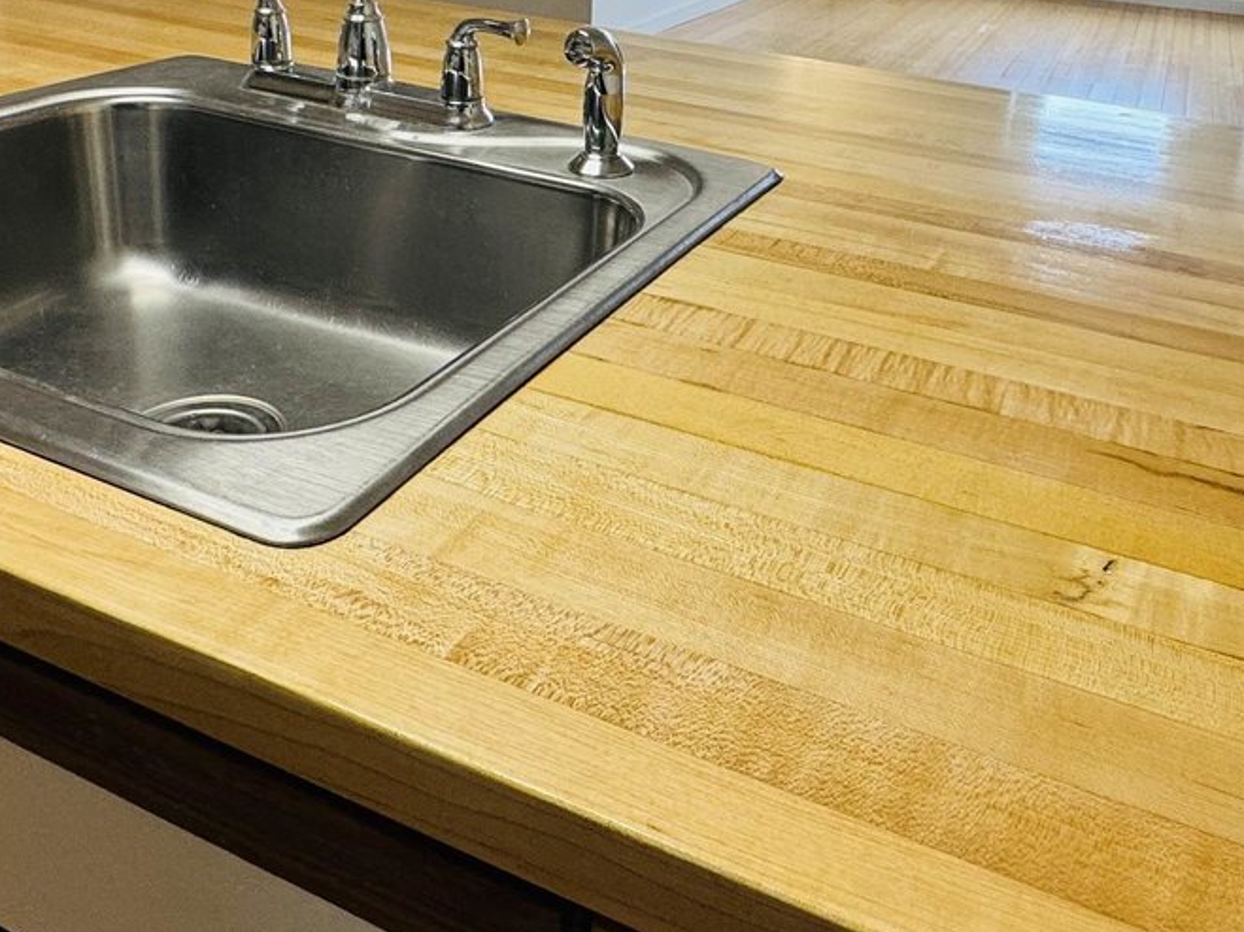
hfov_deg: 53.8
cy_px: 109
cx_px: 708
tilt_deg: -16.0
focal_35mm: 34
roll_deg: -3.7
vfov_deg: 39.1
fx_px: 1222
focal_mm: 2.22
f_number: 2.2
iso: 125
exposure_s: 1/120
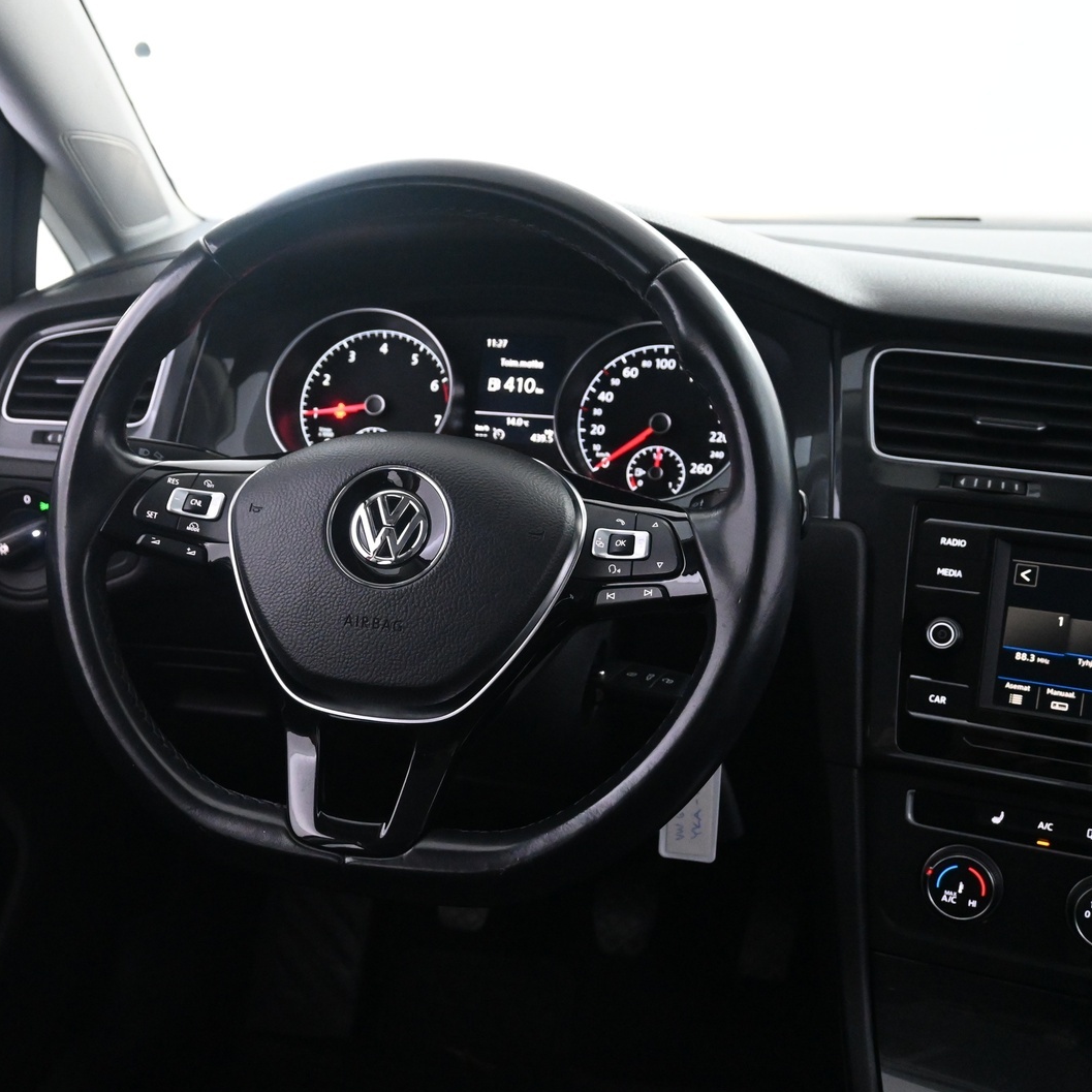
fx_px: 1535
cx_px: 389
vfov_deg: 39.2
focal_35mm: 43
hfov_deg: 38.8
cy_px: 554
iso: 4000
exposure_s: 1/60
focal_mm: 22
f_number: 4.5
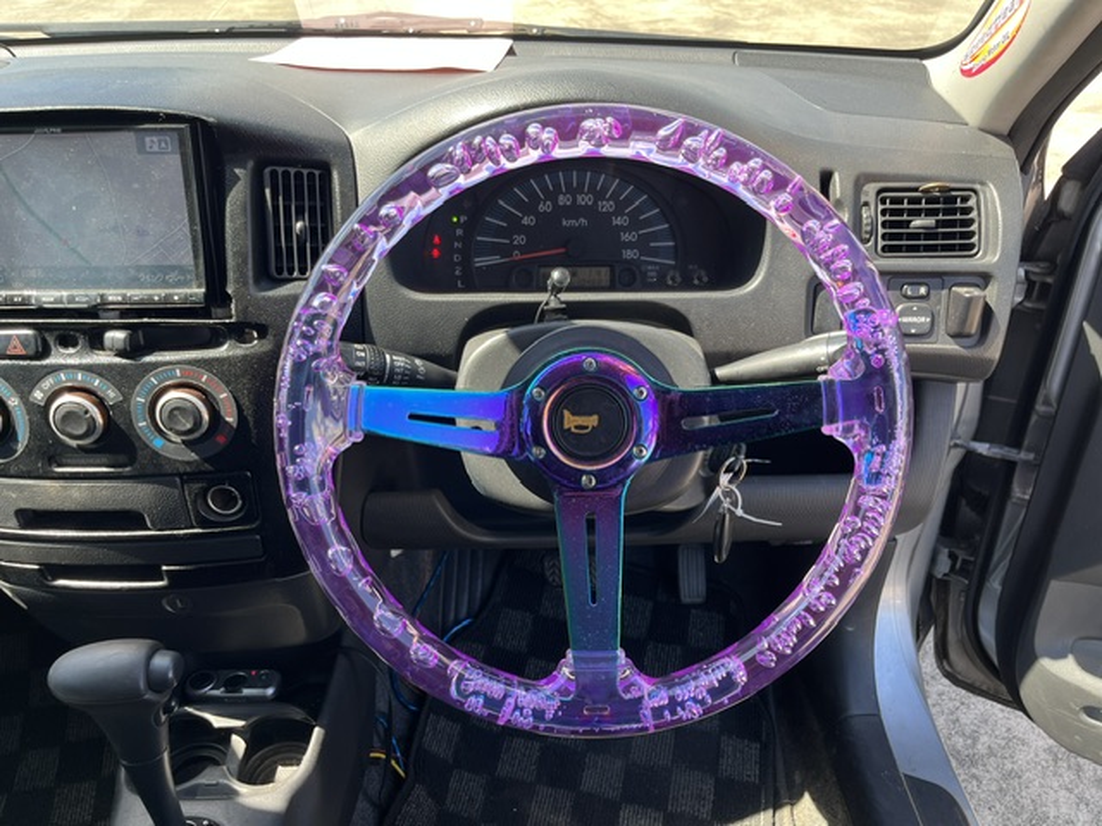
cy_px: 413
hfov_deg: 67.3
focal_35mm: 26
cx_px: 551
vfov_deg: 53.1
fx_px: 828
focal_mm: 5.1
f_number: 1.6
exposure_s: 1/235
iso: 40
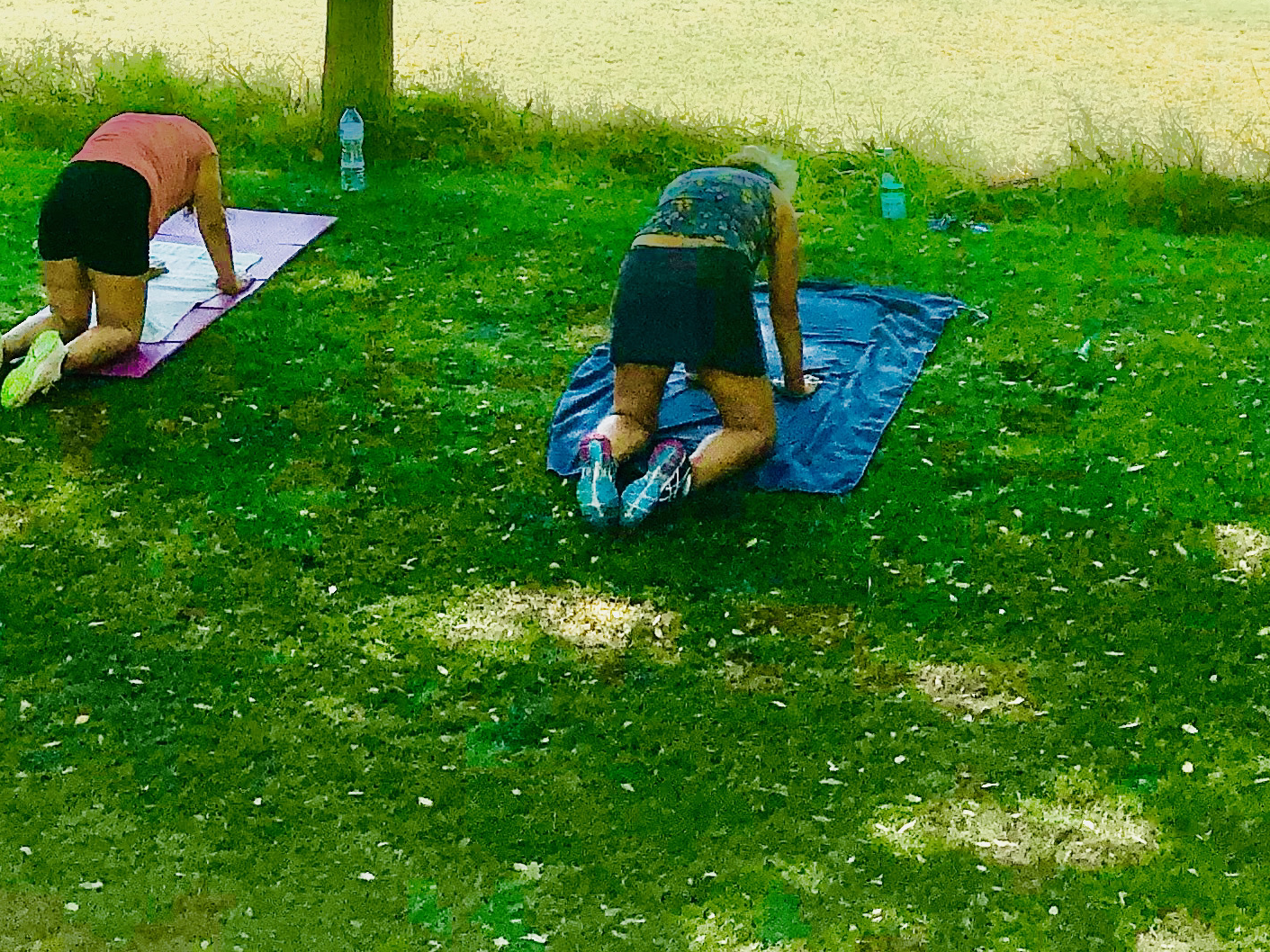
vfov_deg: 17.5
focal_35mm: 80
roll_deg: +1.9
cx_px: 207
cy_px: -221
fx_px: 2935
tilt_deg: -9.8
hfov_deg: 23.9
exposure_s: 1/941
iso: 20
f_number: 1.8
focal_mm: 3.99
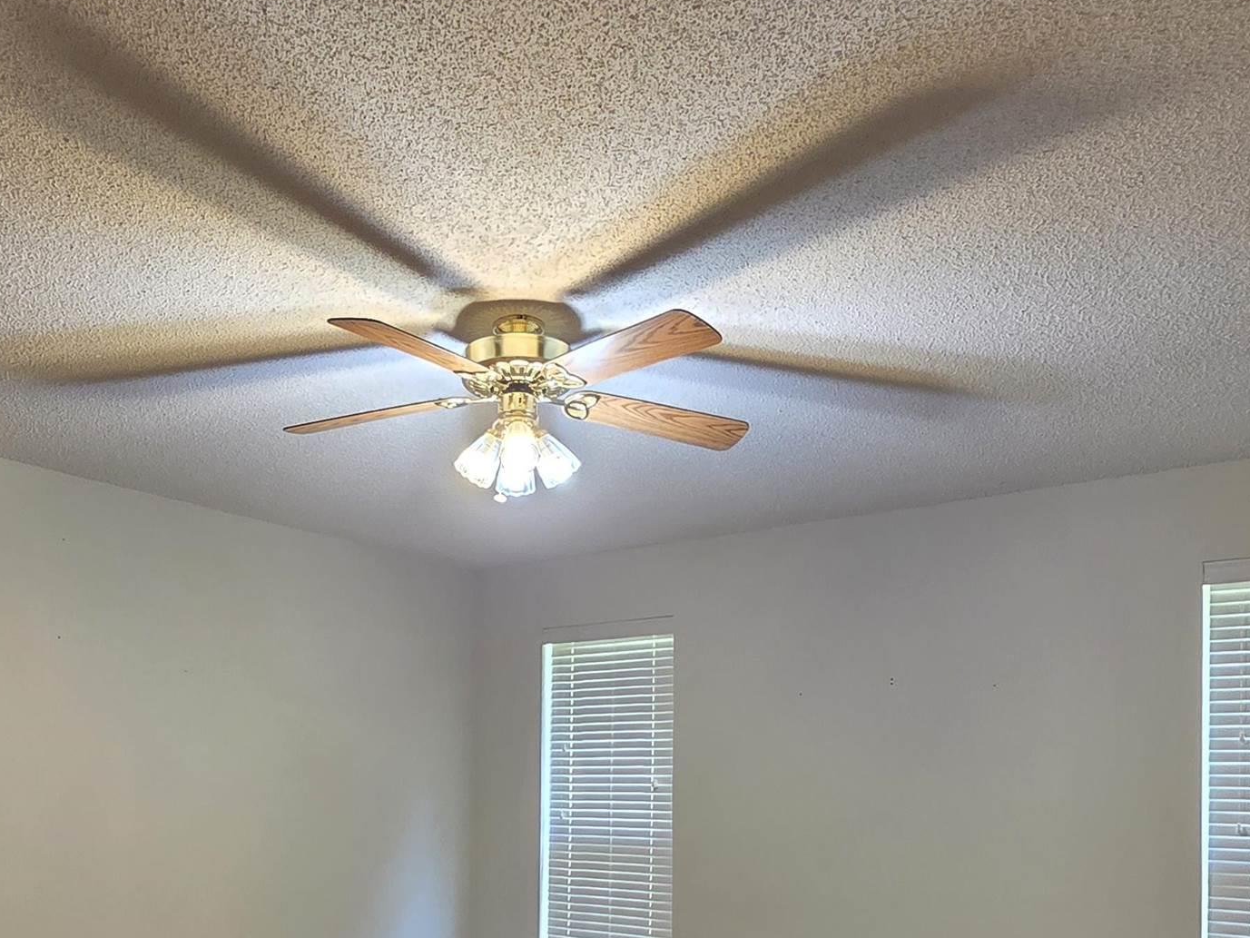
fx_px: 1047
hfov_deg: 61.2
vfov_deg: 45.4
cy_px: 771
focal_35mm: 29
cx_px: 513
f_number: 2.2
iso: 500
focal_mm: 2.2
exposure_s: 1/60
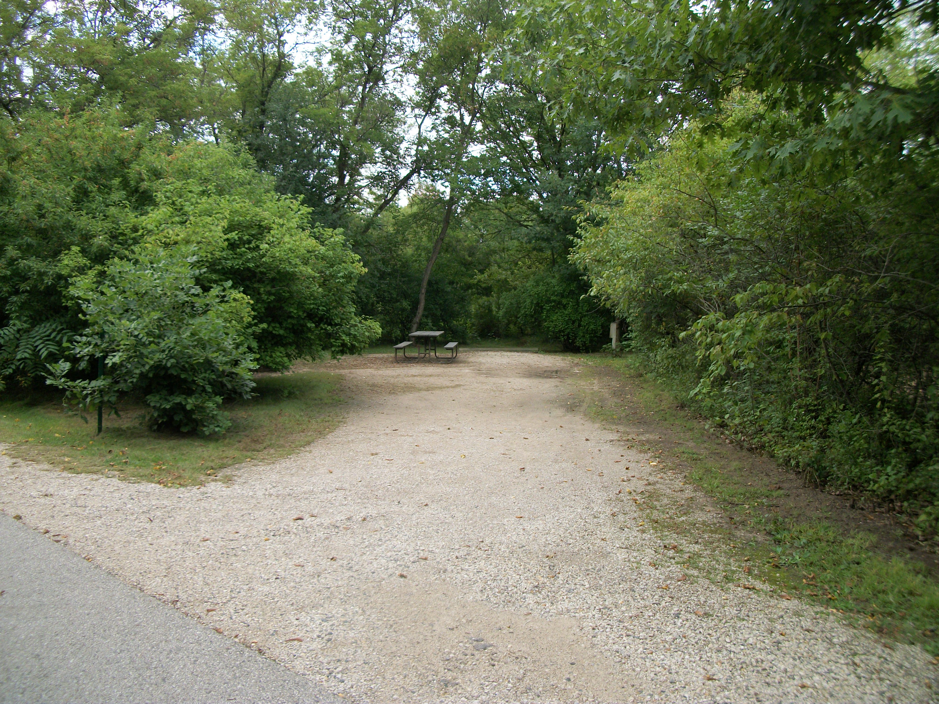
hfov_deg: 56.8
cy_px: 352
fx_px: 868
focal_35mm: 32
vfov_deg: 44.2
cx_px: 470
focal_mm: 5.7
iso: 80
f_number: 2.9
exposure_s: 1/320
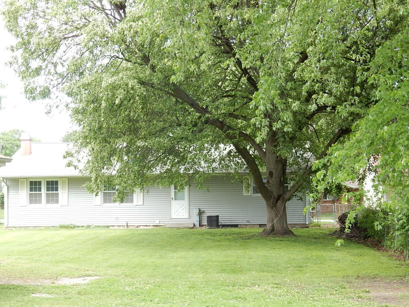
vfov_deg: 20.1
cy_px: 182
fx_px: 862
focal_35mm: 73
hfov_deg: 26.7
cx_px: 176
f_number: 4.5
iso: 125
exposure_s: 1/100
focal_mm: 10.7
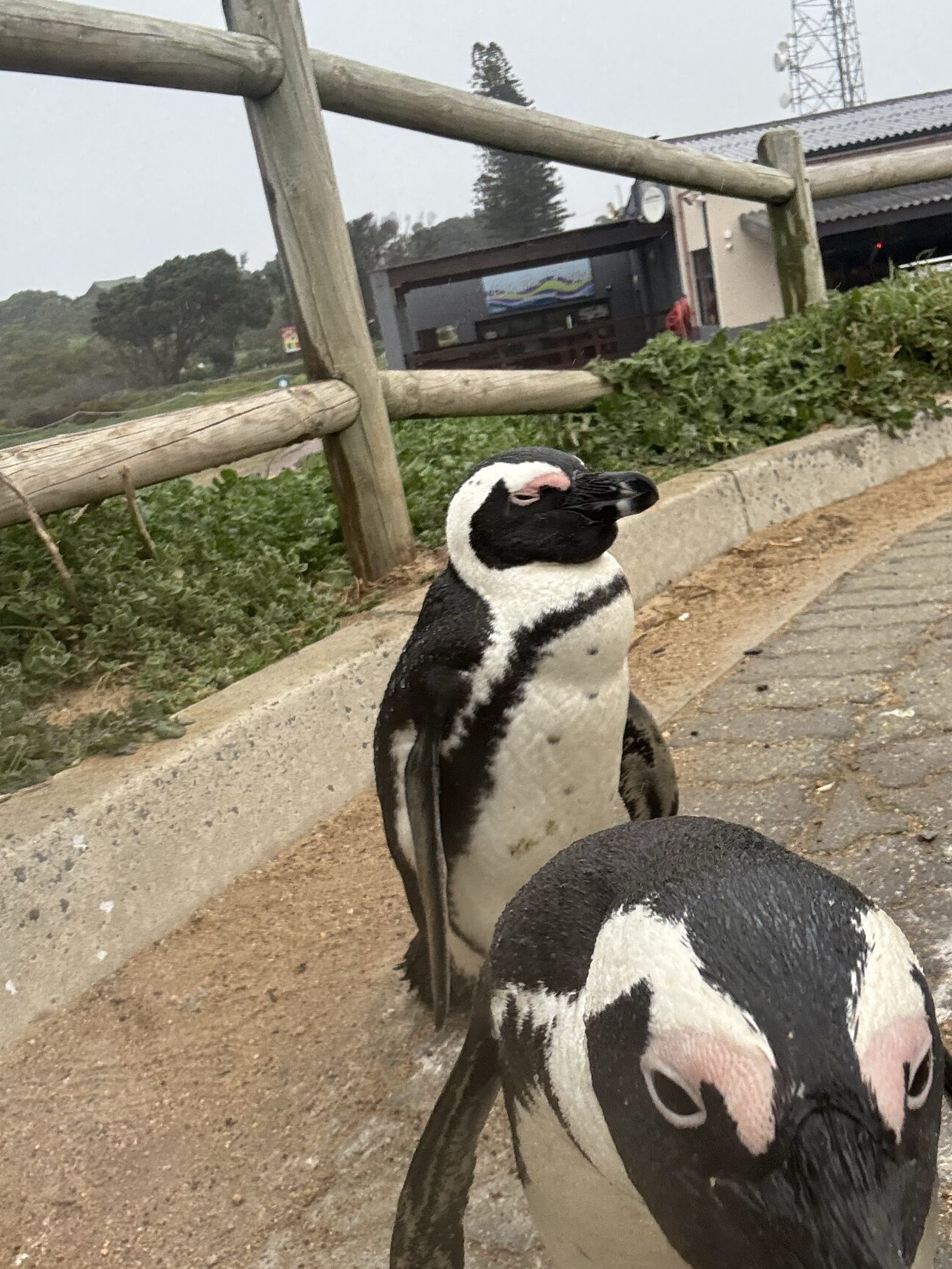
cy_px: 685
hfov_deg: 40.6
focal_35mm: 35
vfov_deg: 52.6
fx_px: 1283
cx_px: 552
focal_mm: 2.69
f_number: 1.9
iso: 20
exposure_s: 1/121
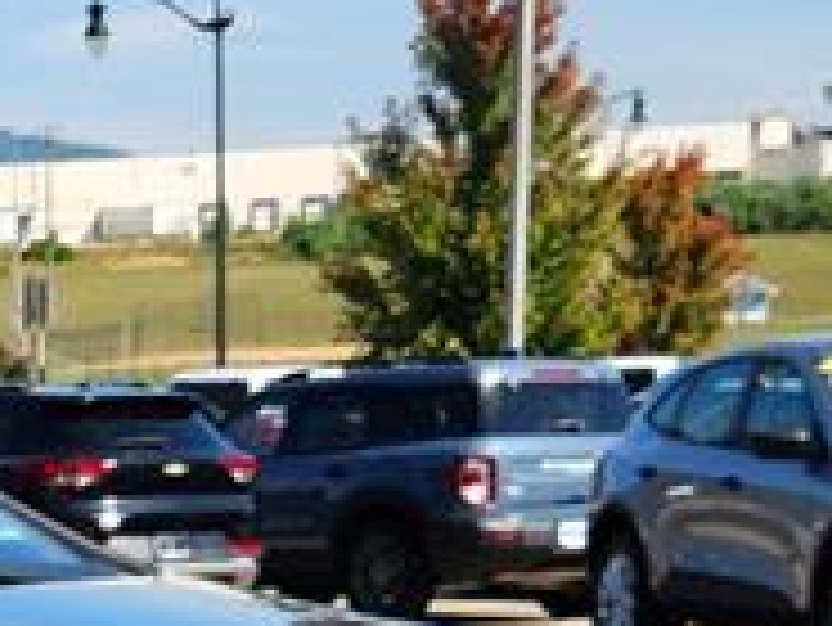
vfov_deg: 11.2
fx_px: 3054
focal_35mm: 127
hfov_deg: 13.8
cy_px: 950
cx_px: -675
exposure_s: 1/1090
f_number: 1.8
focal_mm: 5.4
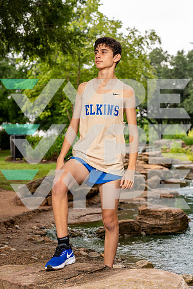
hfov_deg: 21.9
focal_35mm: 62
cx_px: 96
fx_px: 499
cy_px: 144
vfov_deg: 32.4
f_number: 4
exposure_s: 1/250
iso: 160
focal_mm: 62
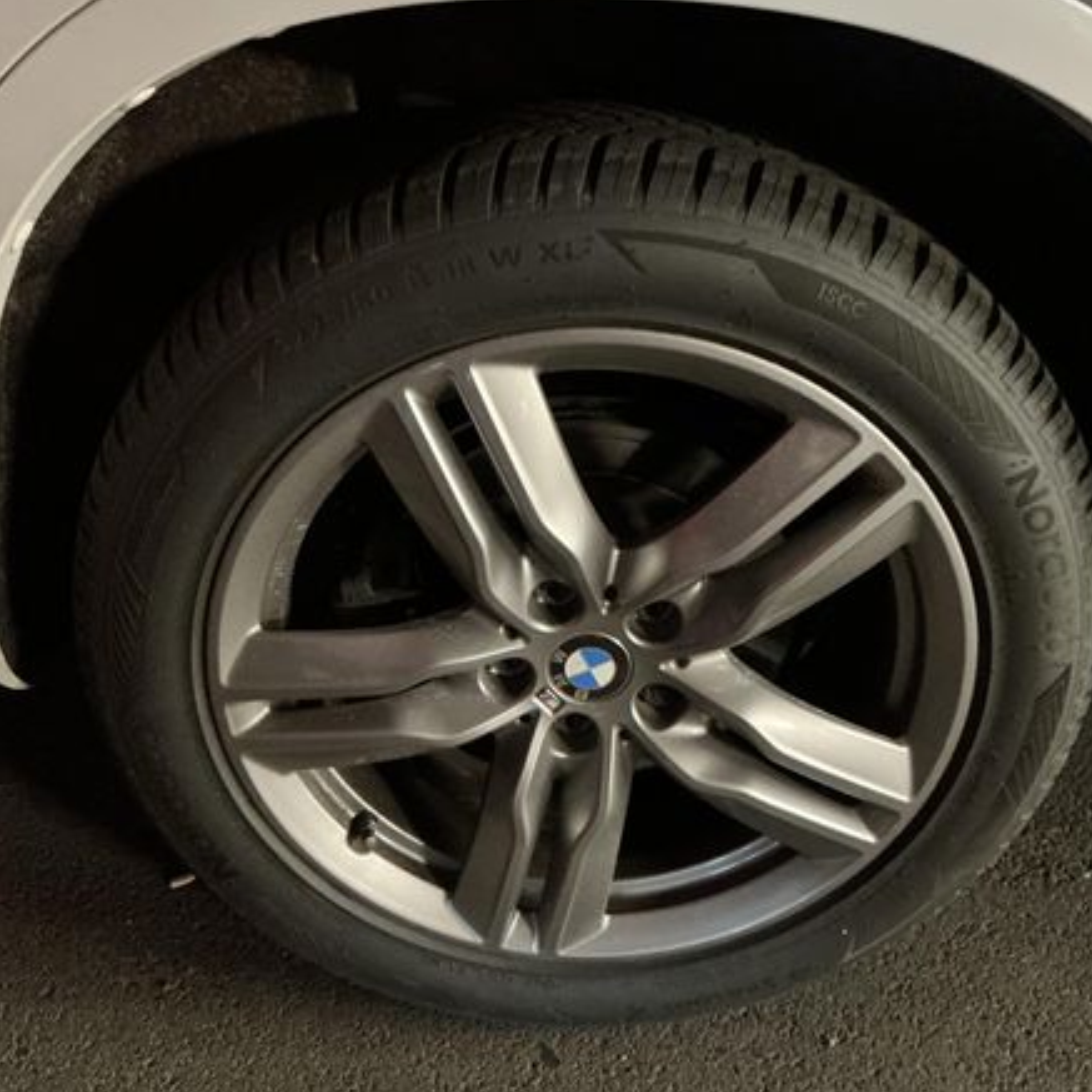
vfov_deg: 48.2
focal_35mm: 34
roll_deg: +0.3
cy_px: 452
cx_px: 557
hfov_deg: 48.4
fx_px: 1213
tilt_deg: -28.3
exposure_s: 1/20
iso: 500
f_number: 1.8
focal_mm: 3
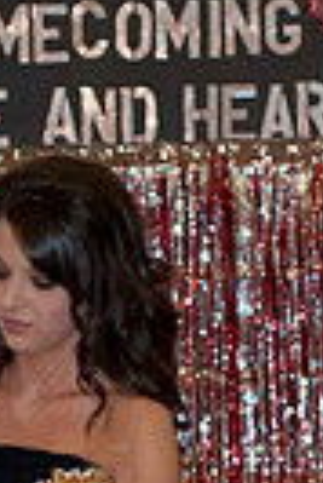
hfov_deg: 5.4
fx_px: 3409
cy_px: 719
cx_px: -31
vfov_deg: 7.9
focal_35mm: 254
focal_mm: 50
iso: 500
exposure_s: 1/60
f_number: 4
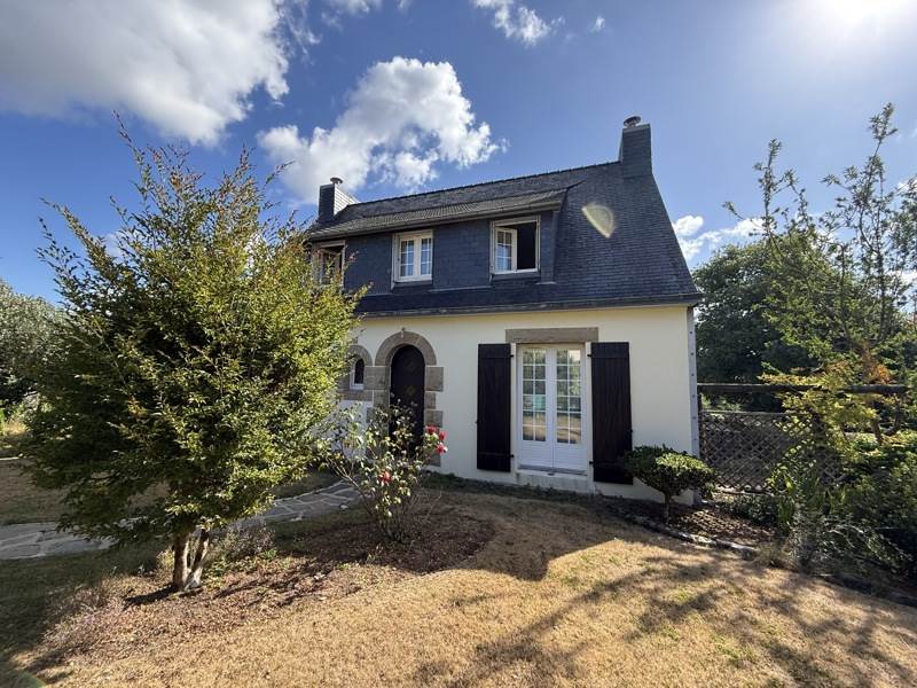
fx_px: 371
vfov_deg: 85.7
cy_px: 344
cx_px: 458
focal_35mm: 14
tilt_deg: +5.2
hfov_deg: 102.1
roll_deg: -1.0
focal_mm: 2.22
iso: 64
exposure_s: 1/686
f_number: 2.2
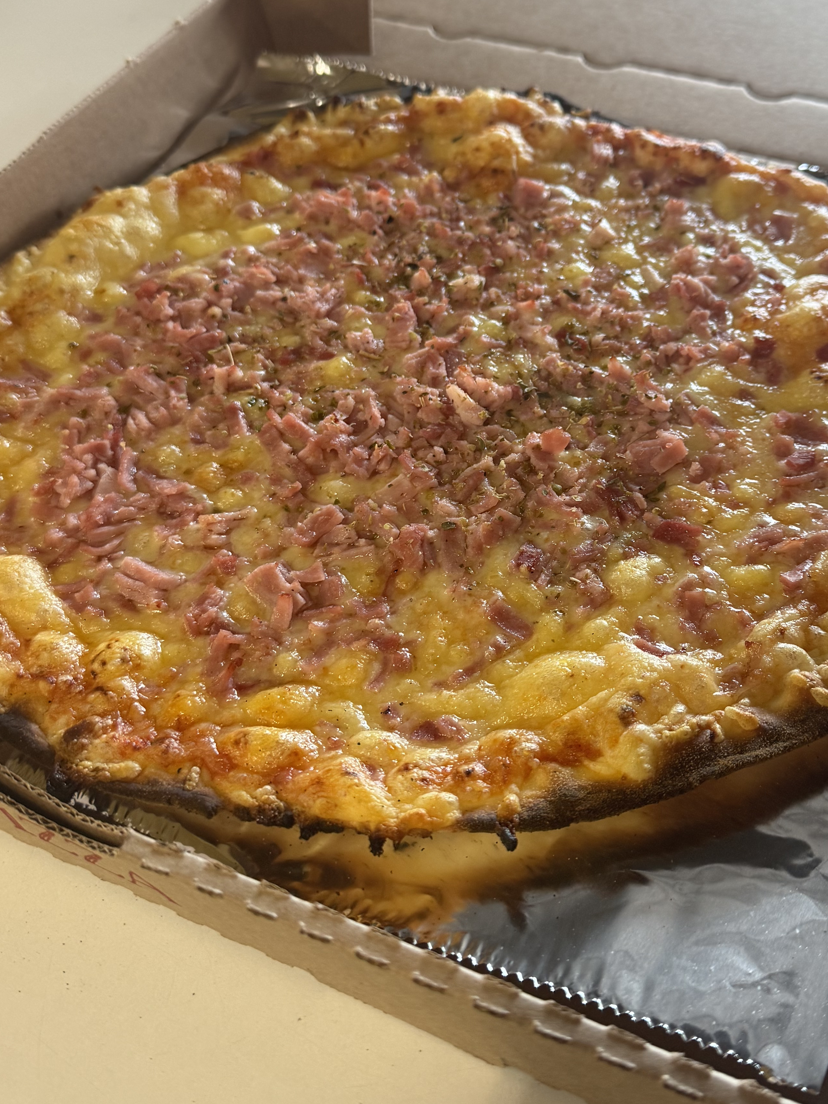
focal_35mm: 40
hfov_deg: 35.7
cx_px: 530
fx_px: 1276
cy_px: 482
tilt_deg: -46.5
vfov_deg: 46.7
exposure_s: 1/100
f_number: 1.78
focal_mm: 6.76
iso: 200
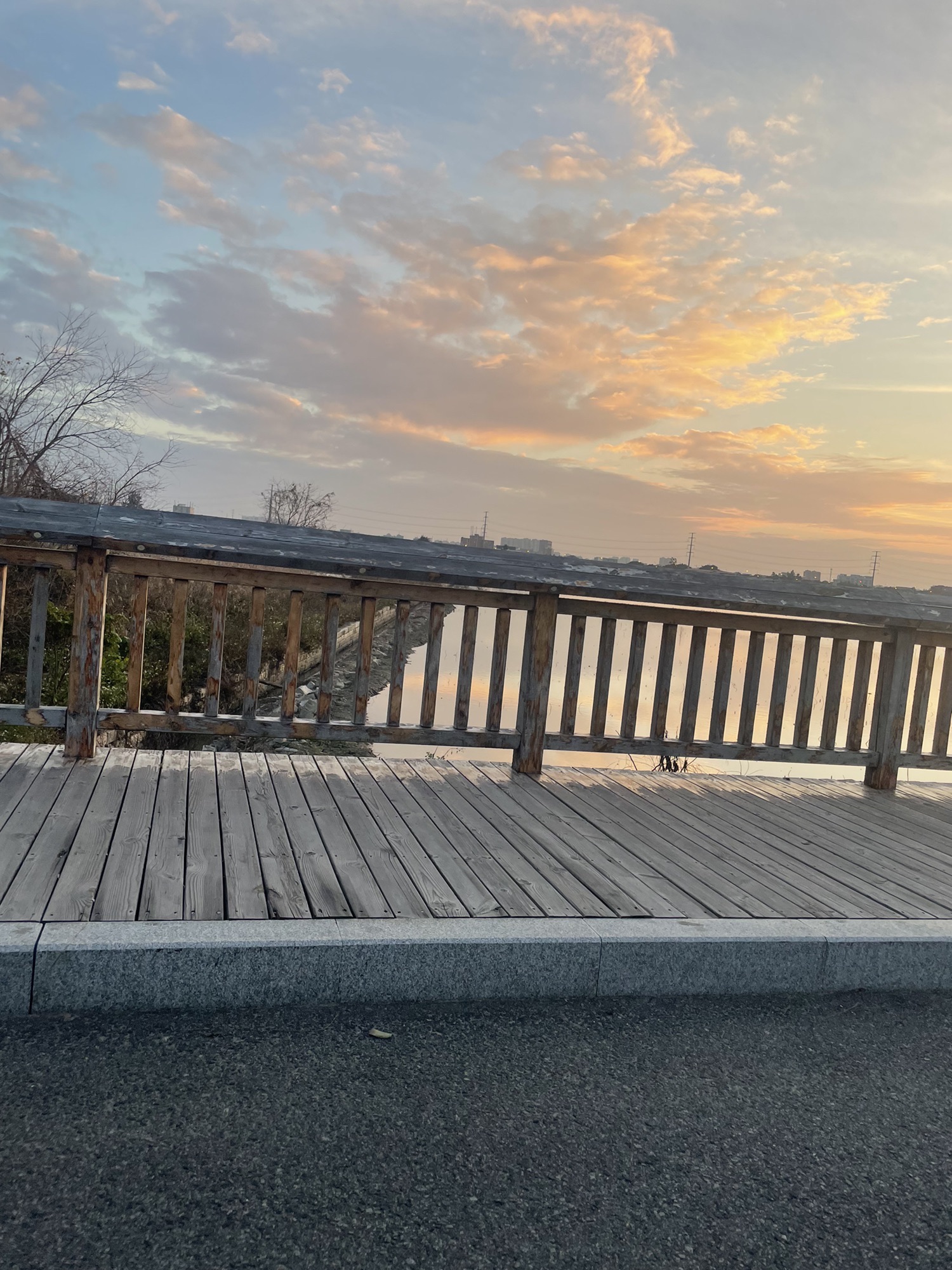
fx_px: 953
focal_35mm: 26
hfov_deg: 53.1
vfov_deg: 67.3
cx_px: 476
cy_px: 635
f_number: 1.6
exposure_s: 1/410
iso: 32
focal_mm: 4.2
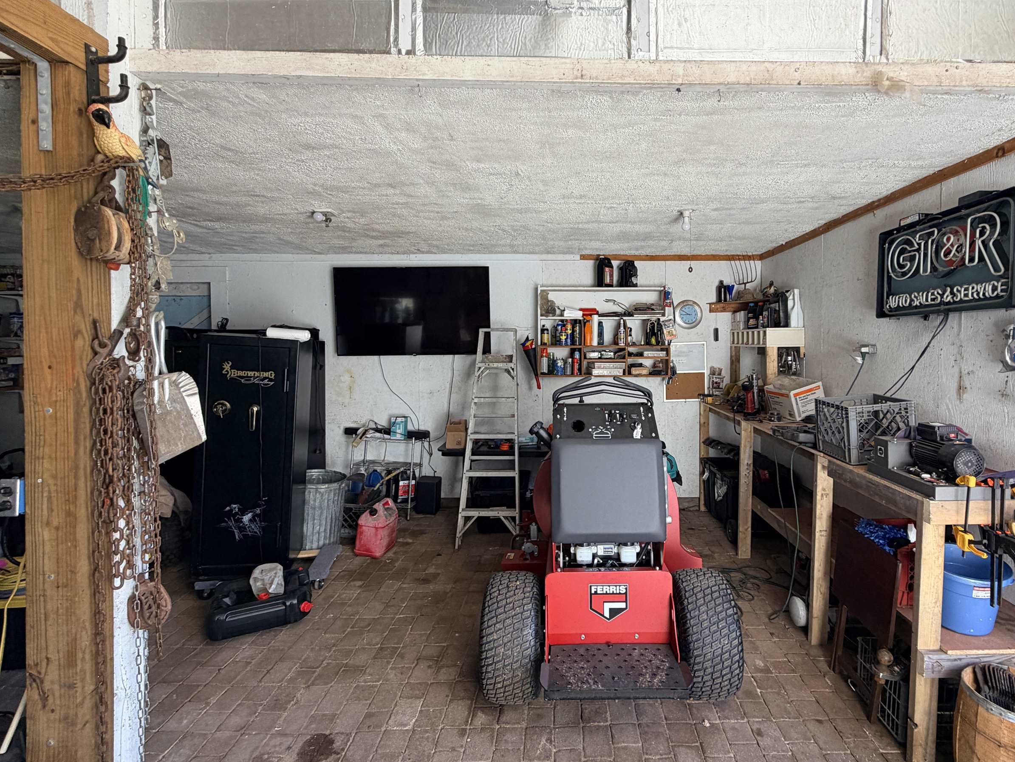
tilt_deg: +1.6
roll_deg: +0.7
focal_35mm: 18
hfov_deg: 87.3
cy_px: 353
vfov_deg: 71.5
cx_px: 571
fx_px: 528
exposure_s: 1/121
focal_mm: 2.22
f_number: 2.2
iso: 100
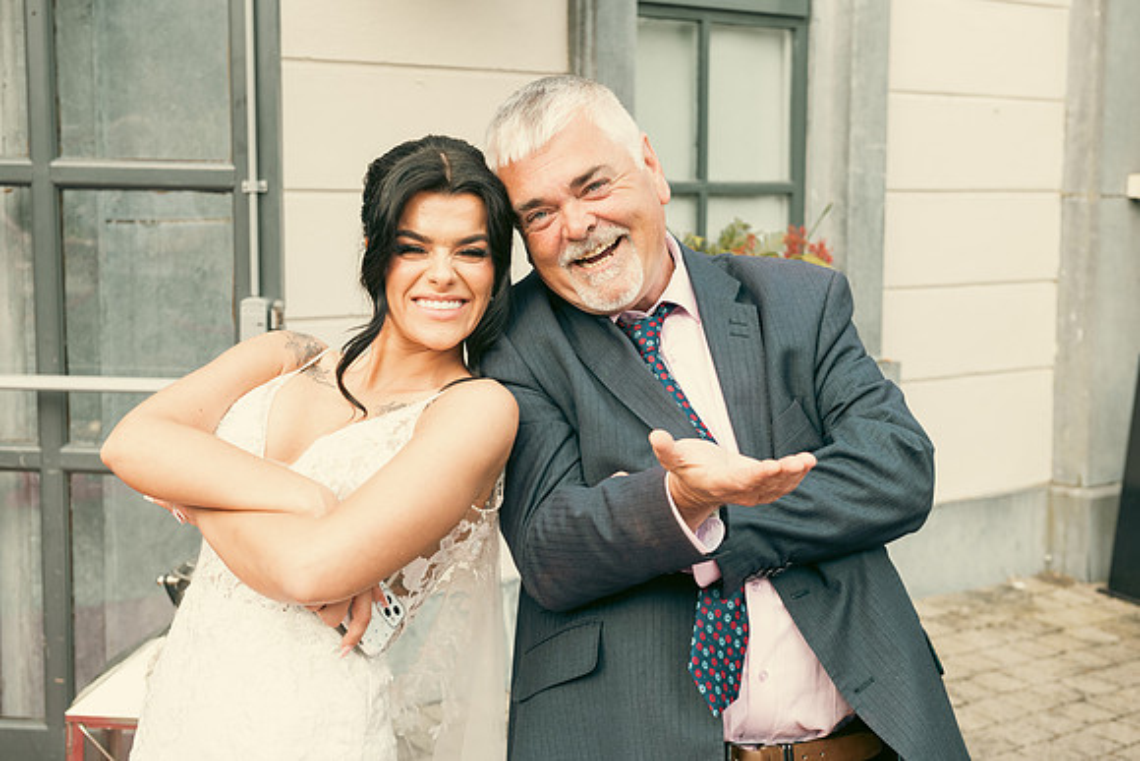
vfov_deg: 24.2
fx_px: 1774
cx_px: 570
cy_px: 380
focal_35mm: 56
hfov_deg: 35.6
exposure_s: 1/160
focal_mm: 56
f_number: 5.6
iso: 160
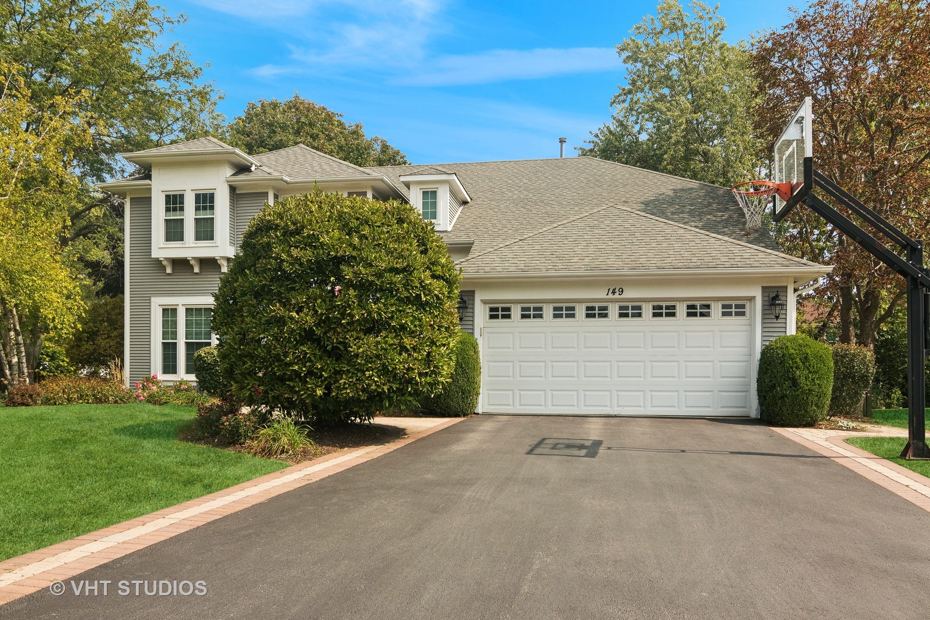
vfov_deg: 51.3
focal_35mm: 25
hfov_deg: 71.5
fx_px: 646
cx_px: 465
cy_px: 310
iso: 200
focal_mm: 17
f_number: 8
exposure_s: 1/320
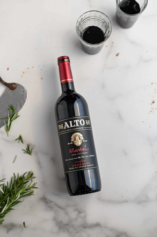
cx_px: 78
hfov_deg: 27.0
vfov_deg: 39.6
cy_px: 118
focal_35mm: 50
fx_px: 328
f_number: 2.5
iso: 250
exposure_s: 1/160
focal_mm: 50
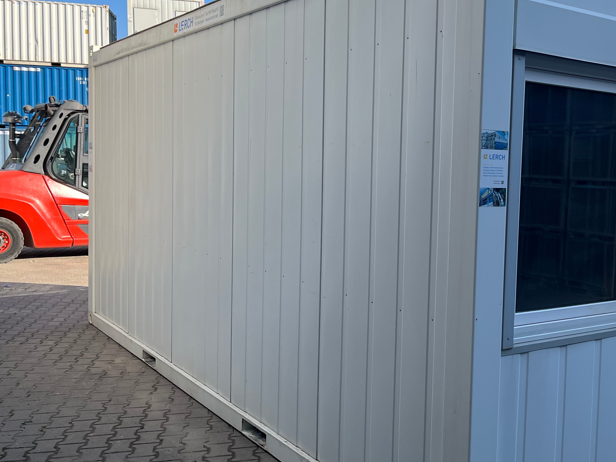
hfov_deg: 44.7
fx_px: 730
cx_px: 440
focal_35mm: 41
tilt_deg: -3.8
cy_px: 226
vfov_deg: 35.1
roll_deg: -1.8
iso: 50
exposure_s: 1/1225
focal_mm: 5.1
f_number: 1.6
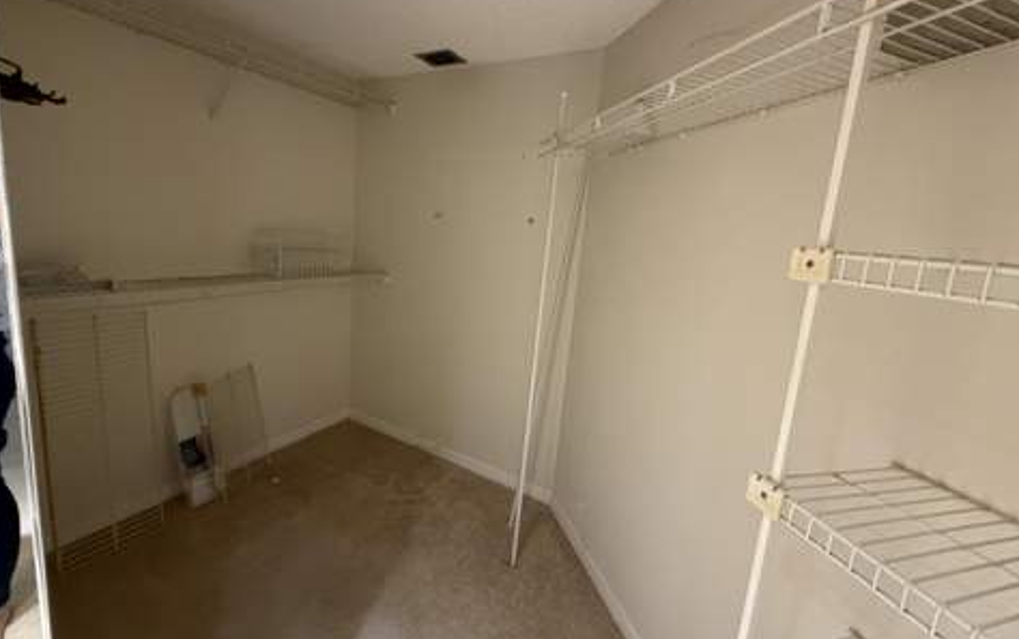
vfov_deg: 74.7
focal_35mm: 15
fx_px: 417
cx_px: 505
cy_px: 287
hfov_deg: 101.4
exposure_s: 1/60
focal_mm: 2.22
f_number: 2.2
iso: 500
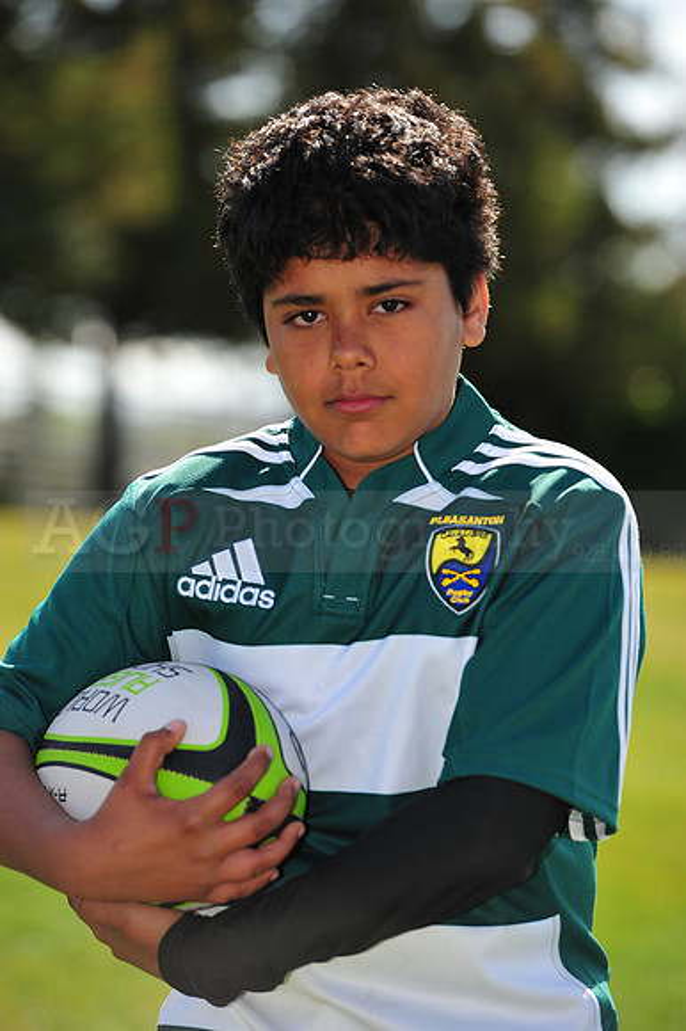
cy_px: 516
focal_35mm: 185
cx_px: 343
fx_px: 5294
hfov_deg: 7.4
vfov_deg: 11.1
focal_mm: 185
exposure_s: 1/800
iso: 200
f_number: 4.5
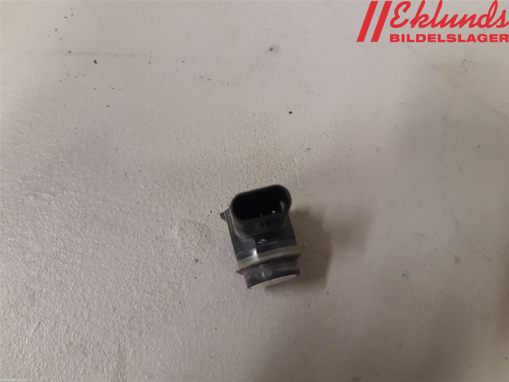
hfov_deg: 67.3
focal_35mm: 26
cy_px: 191
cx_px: 254
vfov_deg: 53.1
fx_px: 382
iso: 200
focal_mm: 3.93
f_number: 1.7
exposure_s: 1/50
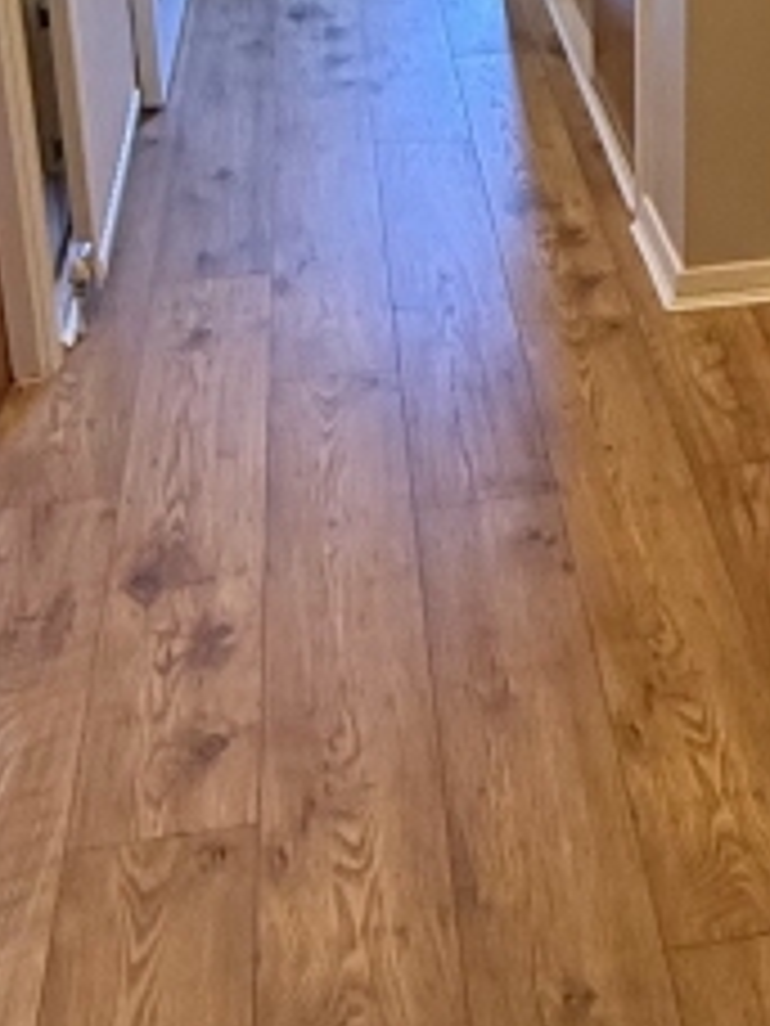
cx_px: 765
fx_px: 1869
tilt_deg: -20.4
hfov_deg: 22.4
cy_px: 68
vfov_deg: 29.2
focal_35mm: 63
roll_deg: -2.1
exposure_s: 1/50
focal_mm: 2.22
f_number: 2.2
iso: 400
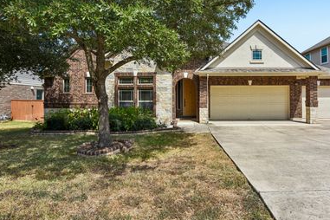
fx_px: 192
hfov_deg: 80.8
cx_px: 186
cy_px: 91
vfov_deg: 59.1
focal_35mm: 21
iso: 100
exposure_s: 1/320
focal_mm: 16
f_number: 8
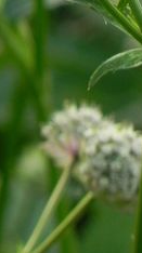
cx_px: 99
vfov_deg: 1.1
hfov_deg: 0.6
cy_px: -138
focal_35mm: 2052
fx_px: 13786
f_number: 5
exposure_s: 1/50
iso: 160
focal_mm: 97.8
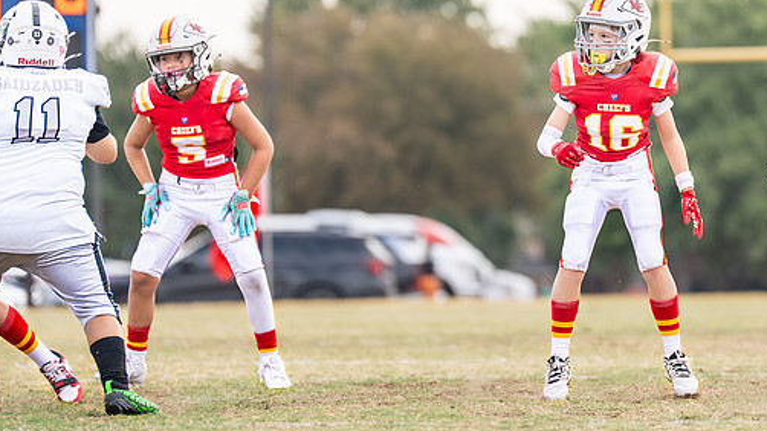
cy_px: 153
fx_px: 9149
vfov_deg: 2.7
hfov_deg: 4.8
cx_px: 493
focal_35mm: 450
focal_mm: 200
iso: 160
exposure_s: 1/1250
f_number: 2.8
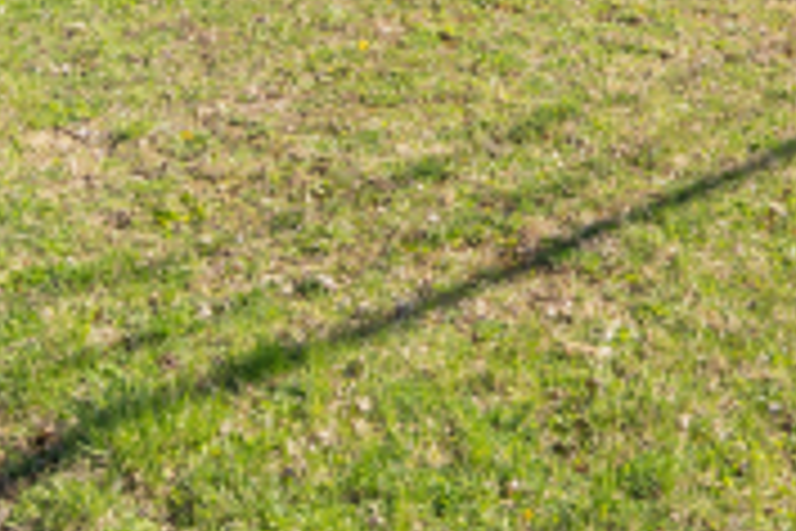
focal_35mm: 76
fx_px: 1680
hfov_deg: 25.9
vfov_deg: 15.5
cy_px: -414
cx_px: 695
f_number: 11
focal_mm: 18
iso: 50
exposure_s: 1/50
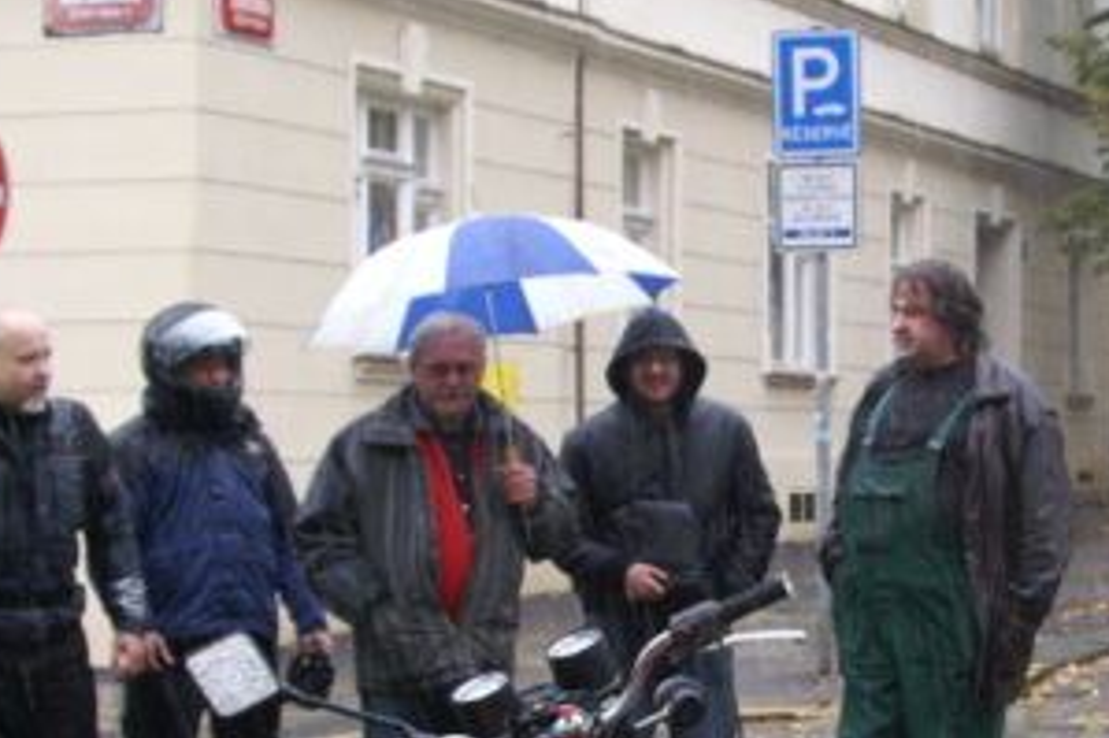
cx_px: 890
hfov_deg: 18.8
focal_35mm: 108
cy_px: 681
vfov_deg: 12.6
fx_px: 3325
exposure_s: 1/30
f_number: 5.6
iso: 400
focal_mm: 28
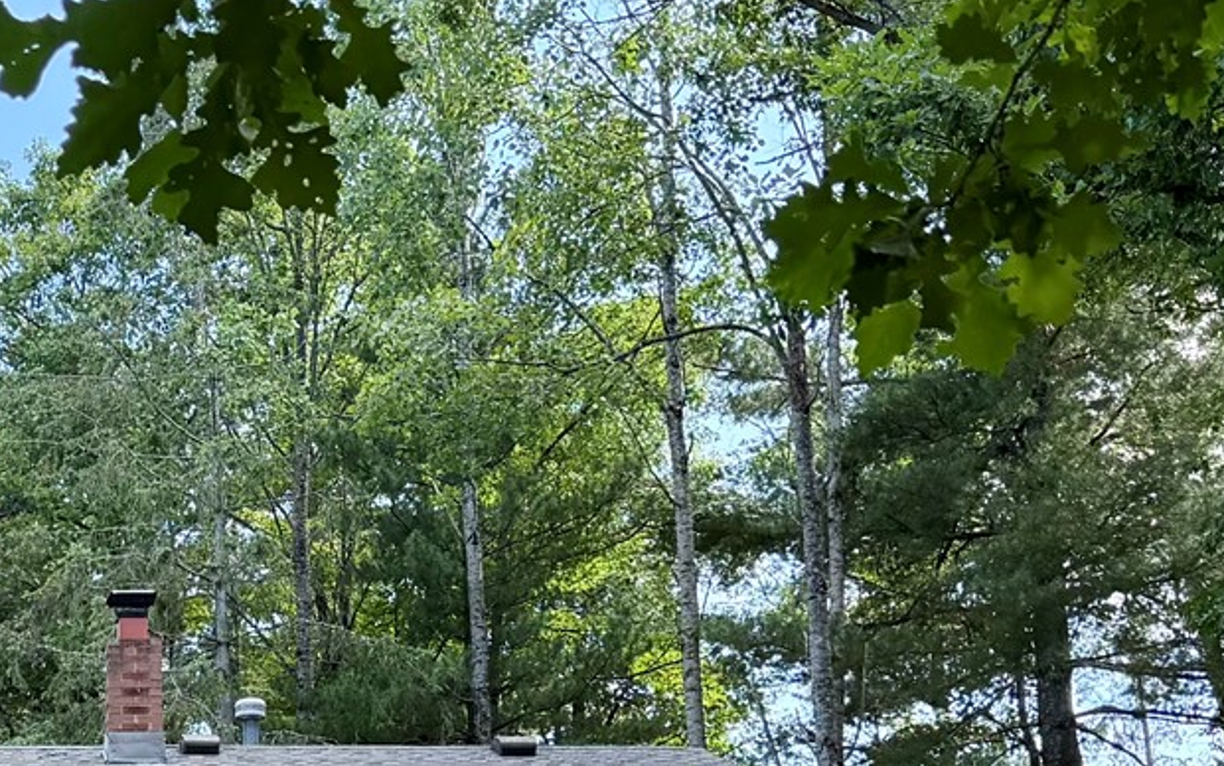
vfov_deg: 14.9
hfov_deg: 23.2
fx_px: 2803
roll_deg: -0.5
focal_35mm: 84
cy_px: 963
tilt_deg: +8.8
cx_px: -115
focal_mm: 6.76
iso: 100
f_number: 1.78
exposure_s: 1/405
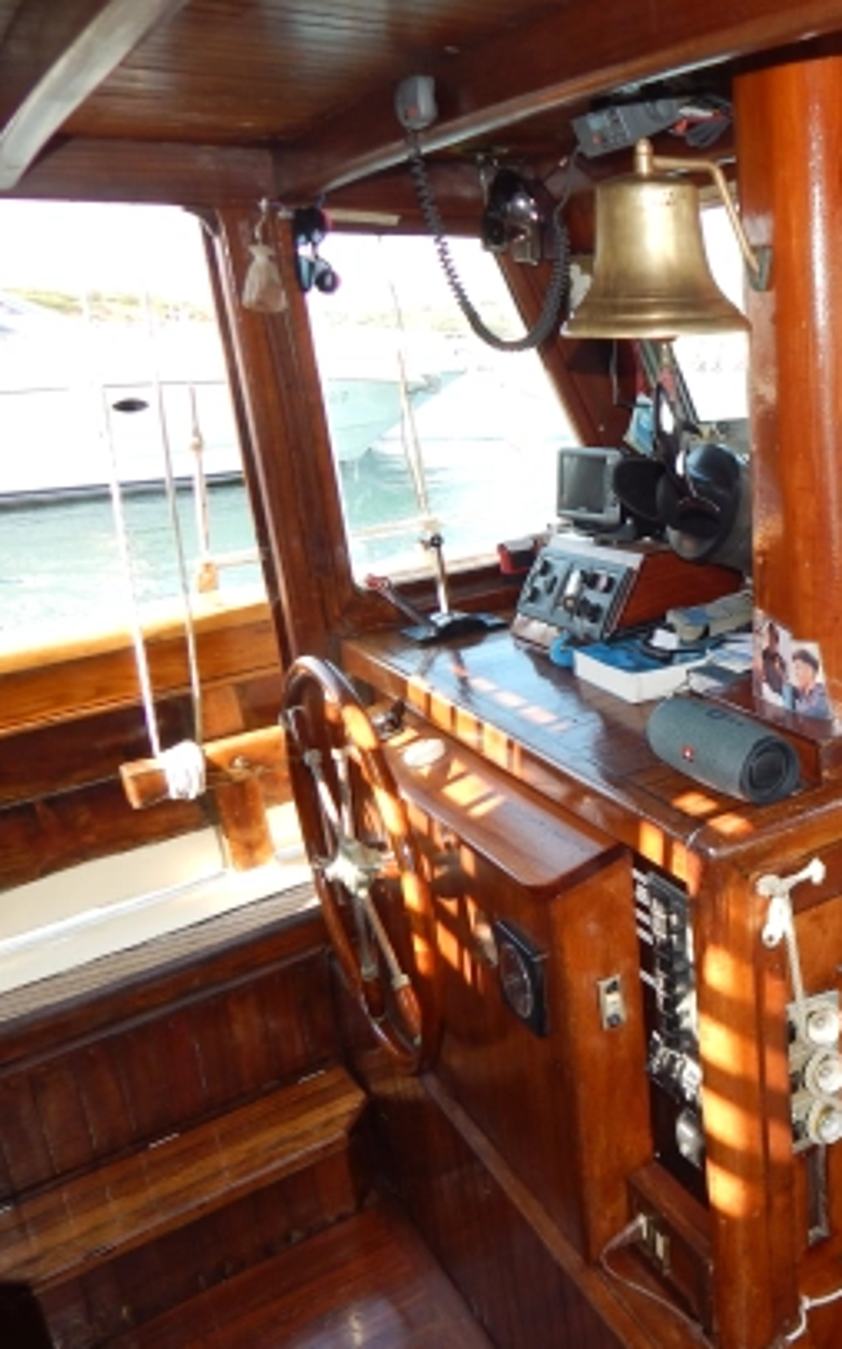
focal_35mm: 33
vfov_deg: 58.2
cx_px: 902
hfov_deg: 33.8
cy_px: 668
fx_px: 1213
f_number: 3
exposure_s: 1/160
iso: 125
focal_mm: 4
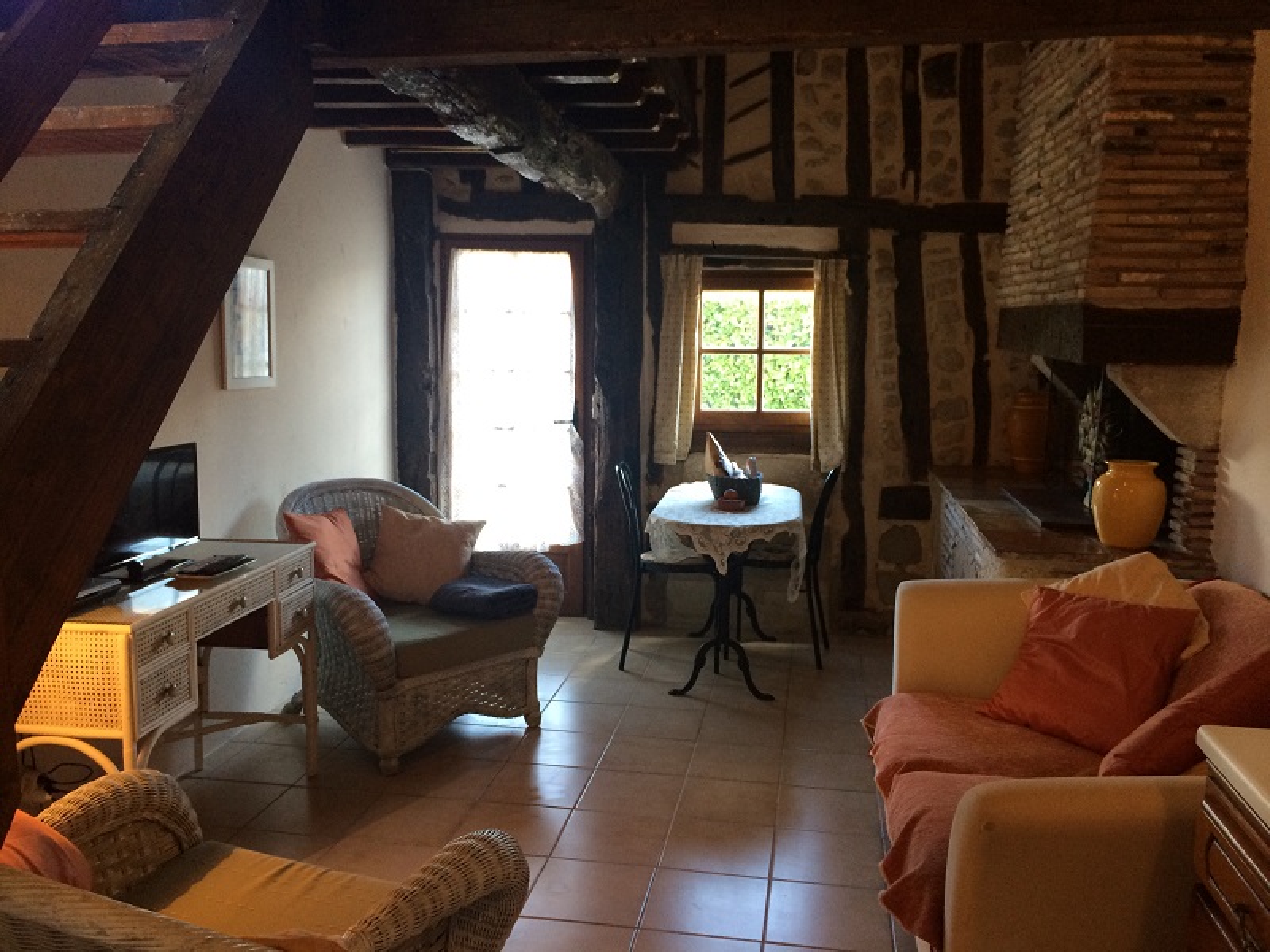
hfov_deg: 61.7
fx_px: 1064
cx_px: 635
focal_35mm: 29
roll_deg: -1.3
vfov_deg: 48.2
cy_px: 476
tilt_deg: -7.1
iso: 80
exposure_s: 1/33
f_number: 2.2
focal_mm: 4.15
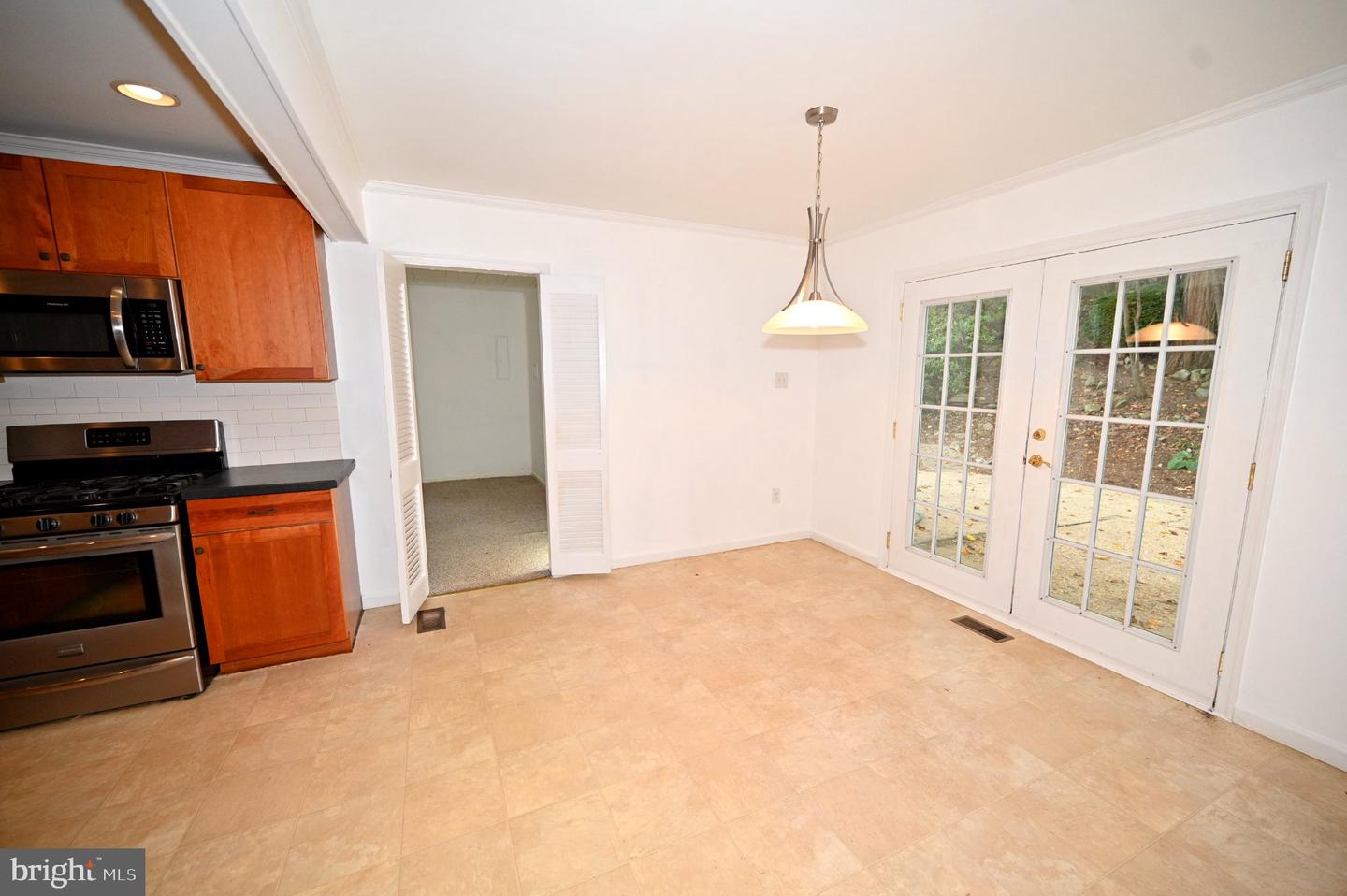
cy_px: 448
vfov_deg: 81.1
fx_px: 523
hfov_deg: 104.3
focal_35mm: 14
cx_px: 674
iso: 900
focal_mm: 14
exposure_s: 1/125
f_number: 4
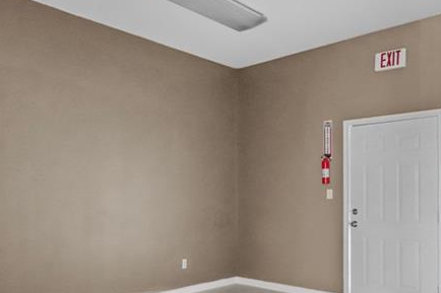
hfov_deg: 57.2
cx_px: 207
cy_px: 187
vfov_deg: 39.6
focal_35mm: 33
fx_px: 404
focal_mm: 14
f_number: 7.1
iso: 12800
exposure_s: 1
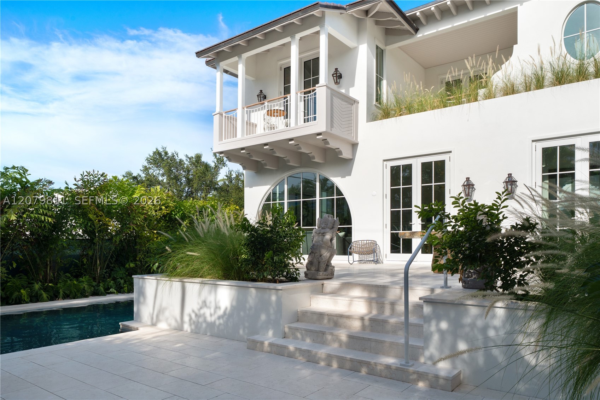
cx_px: 300
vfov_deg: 53.1
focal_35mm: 24
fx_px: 400
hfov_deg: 73.7
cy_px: 200
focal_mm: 24
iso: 250
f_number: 11
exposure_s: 1/200
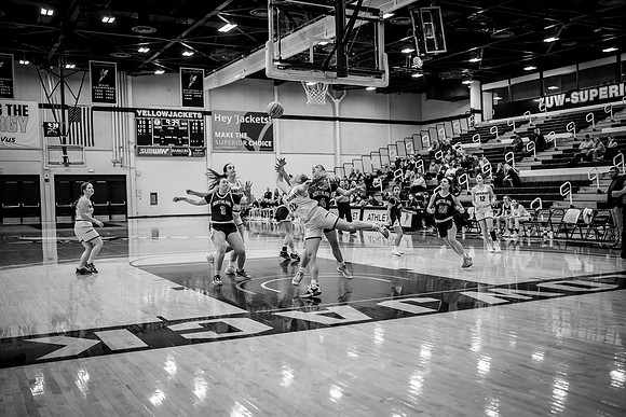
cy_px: 208
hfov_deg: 52.5
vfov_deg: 36.4
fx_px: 635
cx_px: 321
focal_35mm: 37
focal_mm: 35
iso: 1000
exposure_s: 1/640
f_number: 2
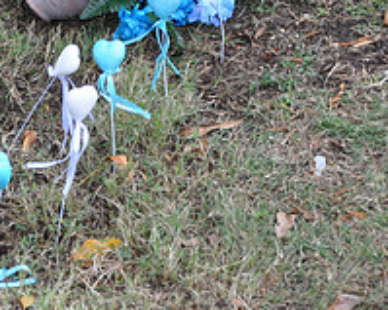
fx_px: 2116
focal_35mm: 184
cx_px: -57
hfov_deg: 10.3
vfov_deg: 8.4
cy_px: 97
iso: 250
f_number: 5.6
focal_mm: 45
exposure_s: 1/125
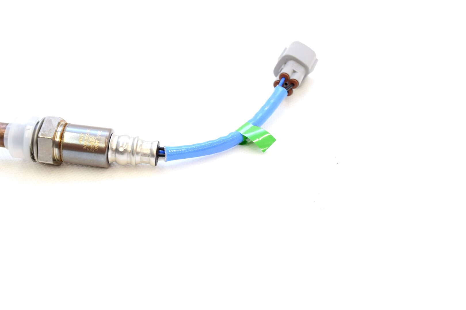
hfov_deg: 50.3
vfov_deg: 35.0
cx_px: 180
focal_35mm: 38
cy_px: 128
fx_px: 492
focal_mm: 20
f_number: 6.3
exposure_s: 1/160
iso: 400
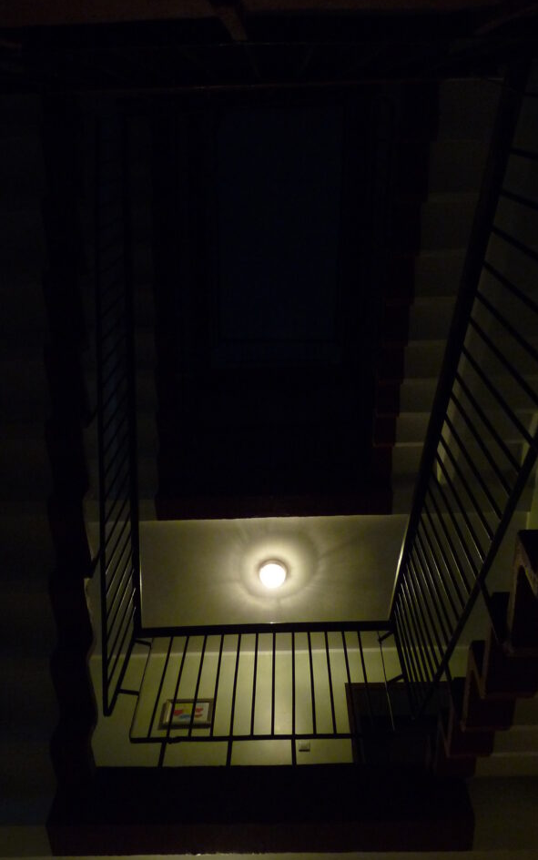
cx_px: 277
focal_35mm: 31
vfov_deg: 61.1
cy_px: 463
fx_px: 727
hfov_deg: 40.6
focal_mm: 4.9
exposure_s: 1/15
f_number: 2.8
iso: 400
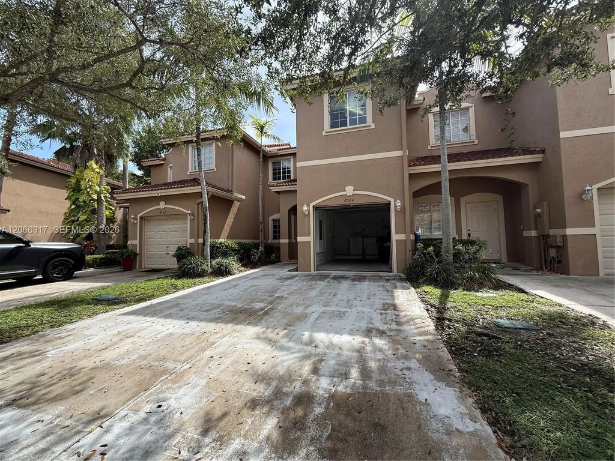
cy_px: 230
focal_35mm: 14
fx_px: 249
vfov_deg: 85.7
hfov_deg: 102.1
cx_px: 308
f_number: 2.2
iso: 64
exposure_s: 1/853
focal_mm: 2.22
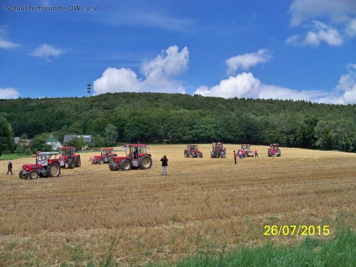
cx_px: 178
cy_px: 134
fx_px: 360
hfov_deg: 52.6
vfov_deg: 40.7
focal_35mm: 35
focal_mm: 6.2
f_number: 3.5
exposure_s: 1/800
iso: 80
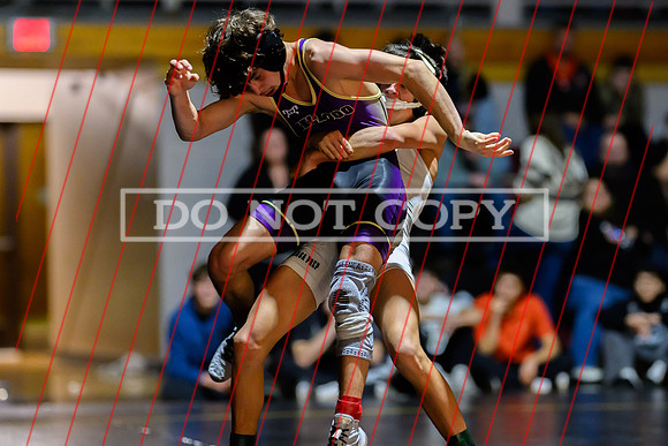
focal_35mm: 147
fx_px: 2729
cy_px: 204
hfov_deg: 14.0
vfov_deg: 9.3
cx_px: 363
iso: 8000
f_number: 1.8
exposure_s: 1/640
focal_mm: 135
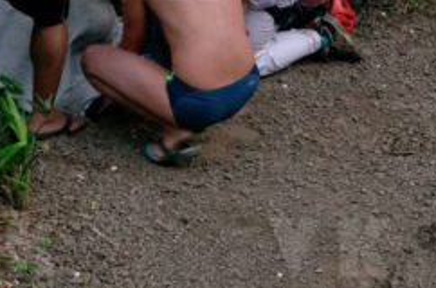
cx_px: 159
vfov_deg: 11.3
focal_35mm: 119
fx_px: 1437
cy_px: 302
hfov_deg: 17.2
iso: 1250
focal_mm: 24
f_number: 8
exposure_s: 1/800
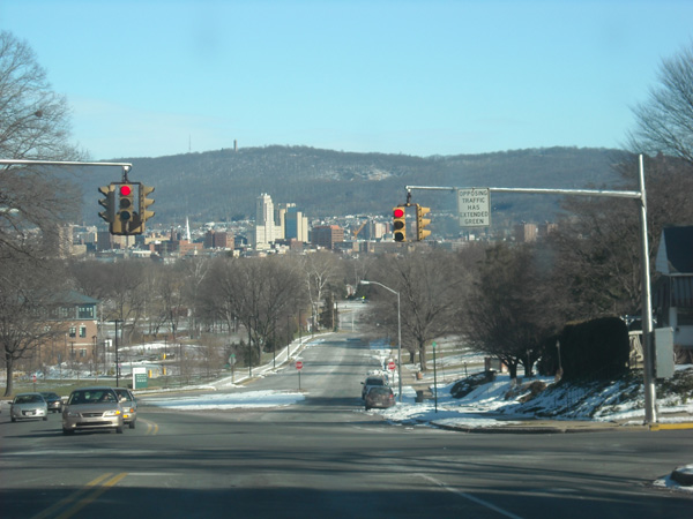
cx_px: 346
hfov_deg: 18.7
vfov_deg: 14.1
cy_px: 260
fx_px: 2102
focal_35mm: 105
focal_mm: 17.1
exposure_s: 1/309
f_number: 4.7
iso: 64
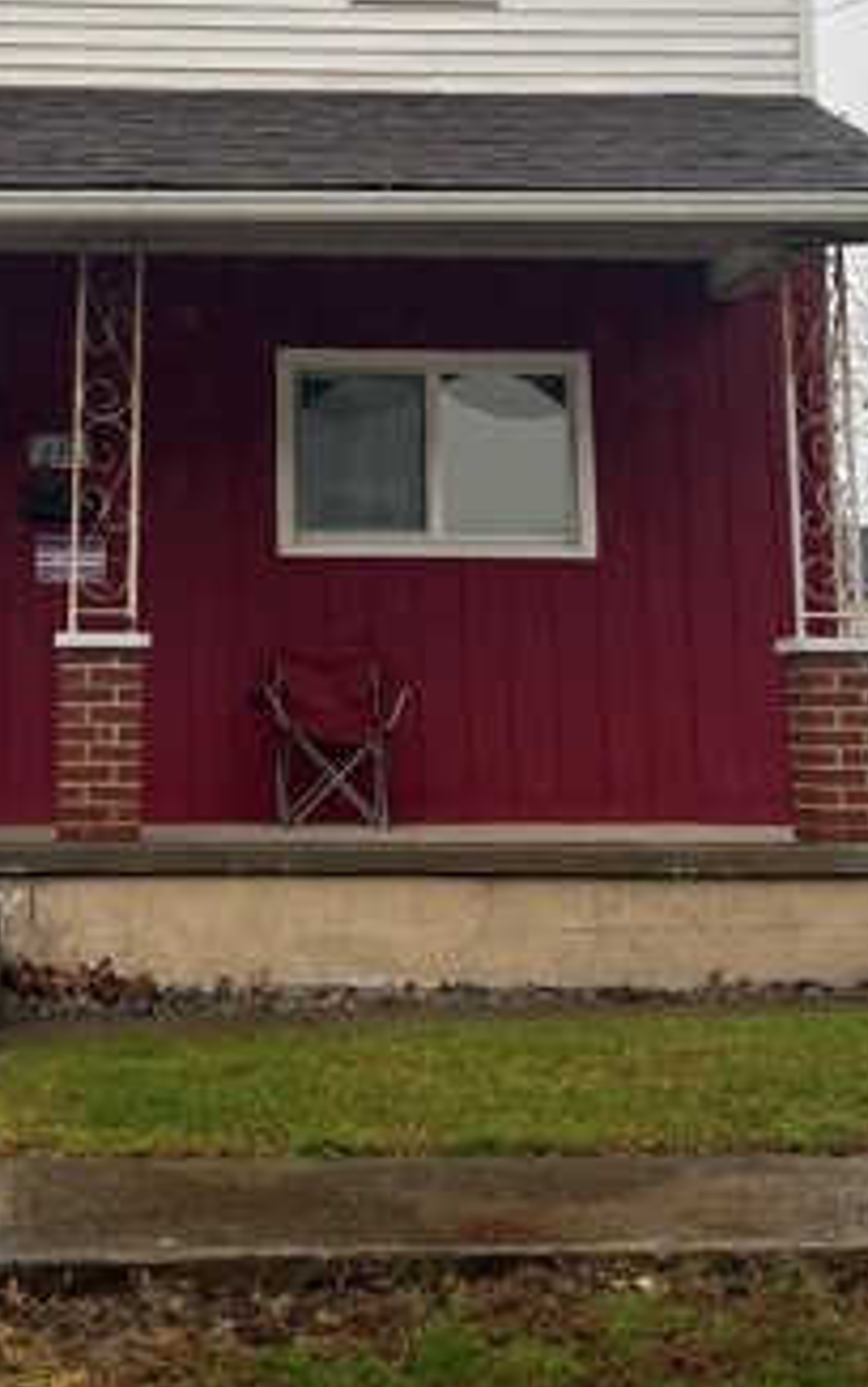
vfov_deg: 30.3
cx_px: 221
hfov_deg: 19.9
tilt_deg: +16.6
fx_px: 2458
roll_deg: +1.6
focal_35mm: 65
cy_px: 170
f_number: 1.5
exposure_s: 1/490
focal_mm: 5.7
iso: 50
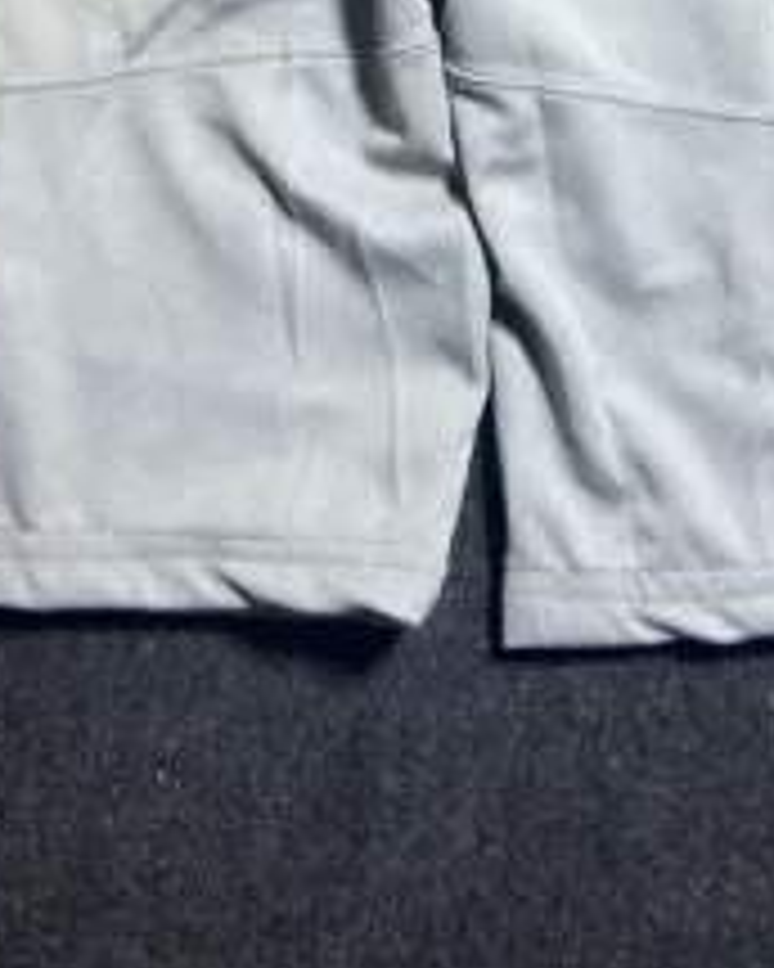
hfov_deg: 24.2
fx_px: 1804
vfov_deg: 27.4
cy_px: -101
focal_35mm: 63
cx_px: 472
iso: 200
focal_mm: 5.7
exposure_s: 1/50
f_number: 1.5
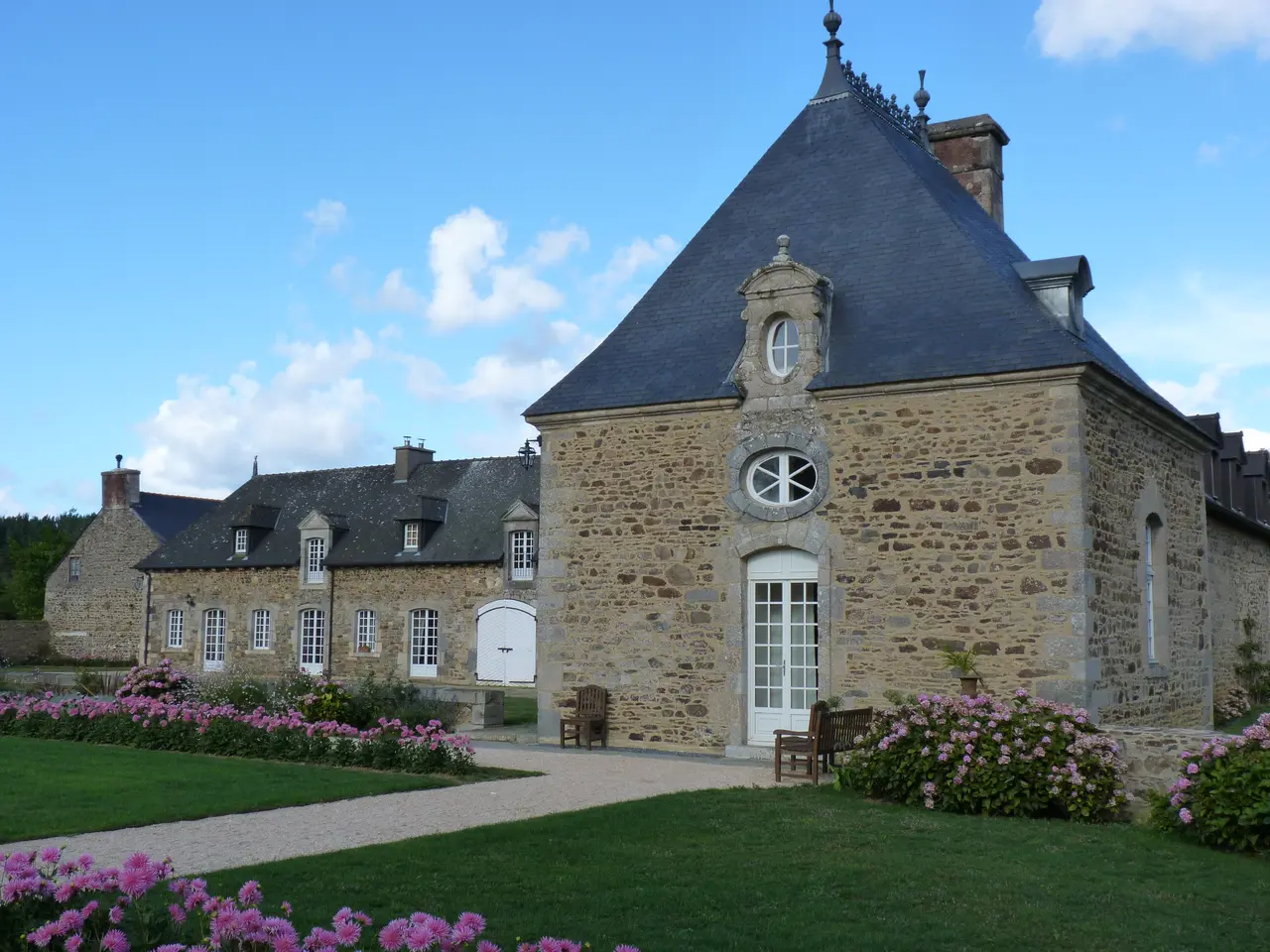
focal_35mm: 39
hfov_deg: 47.9
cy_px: 476
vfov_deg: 36.8
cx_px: 635
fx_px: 1431
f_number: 5
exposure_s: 1/250
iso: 125
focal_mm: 6.9
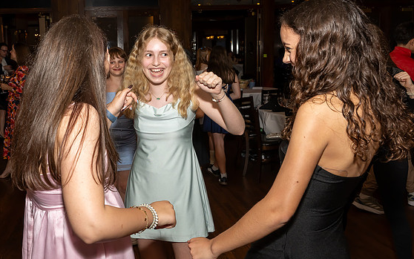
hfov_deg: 54.0
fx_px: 395
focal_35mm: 35
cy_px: 101
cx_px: 132
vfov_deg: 36.1
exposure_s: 1/250
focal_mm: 24
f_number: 8
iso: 500
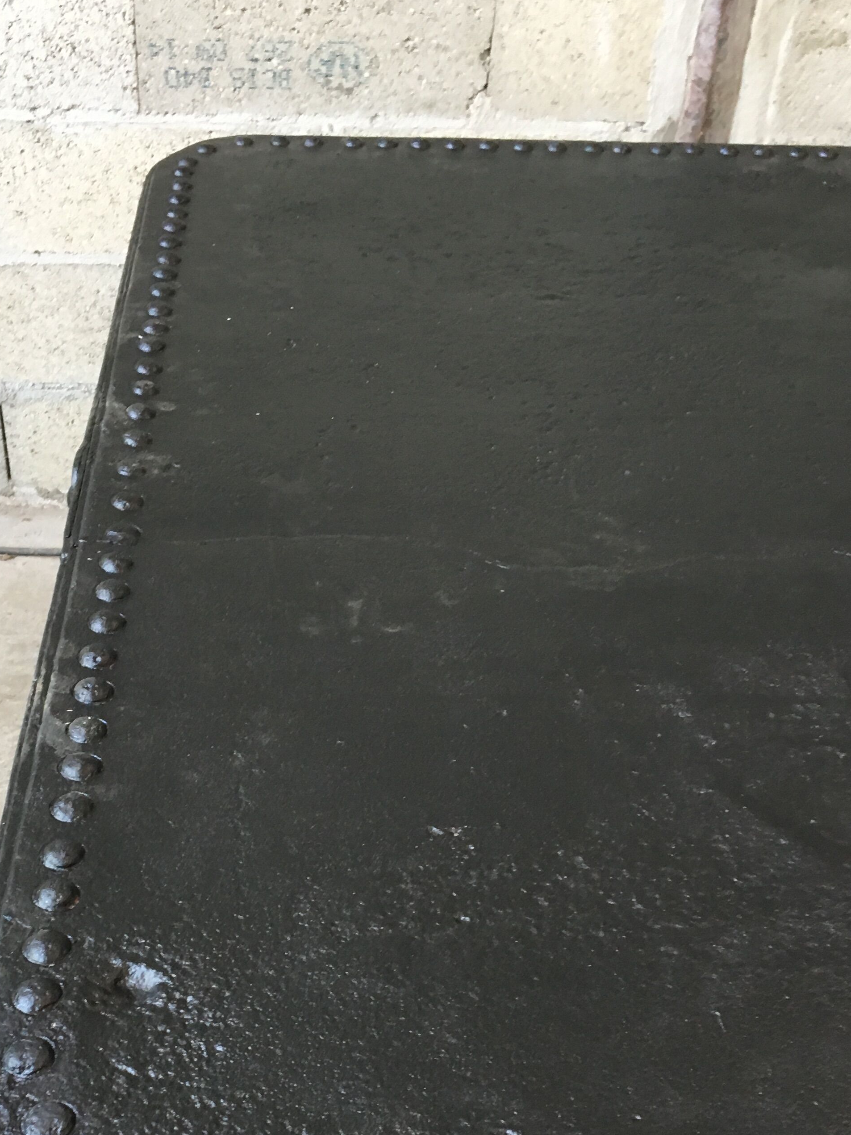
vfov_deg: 40.0
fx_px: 1508
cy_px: 865
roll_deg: -2.3
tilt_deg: -42.4
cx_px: 305
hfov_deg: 31.3
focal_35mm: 46
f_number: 2.2
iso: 160
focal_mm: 4.15
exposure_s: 1/33
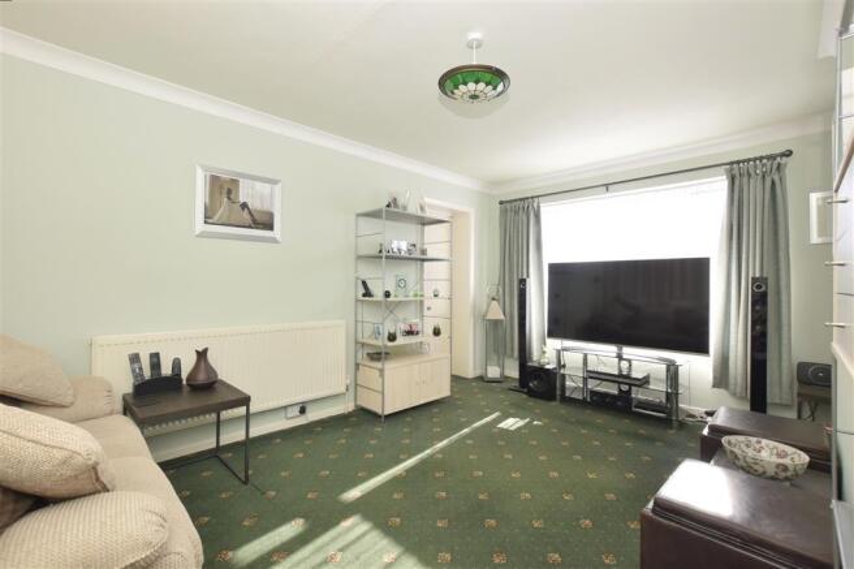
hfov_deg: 100.4
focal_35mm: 15
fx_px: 356
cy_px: 284
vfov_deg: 77.3
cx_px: 427
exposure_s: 1/125
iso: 500
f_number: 9
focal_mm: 10
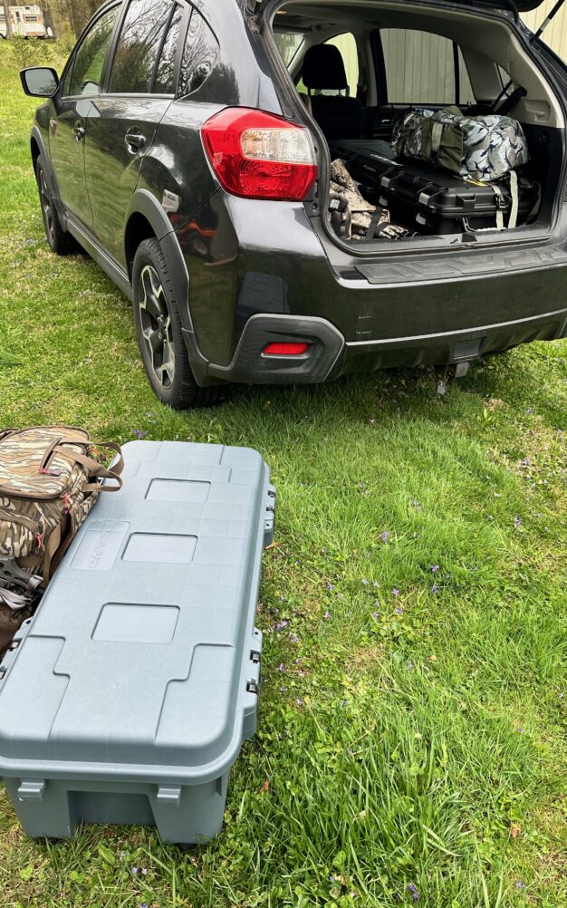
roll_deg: +1.0
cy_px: 450
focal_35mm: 26
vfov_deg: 70.4
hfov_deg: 47.5
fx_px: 643
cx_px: 319
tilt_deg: -29.4
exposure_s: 1/373
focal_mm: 6.86
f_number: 1.78
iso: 80
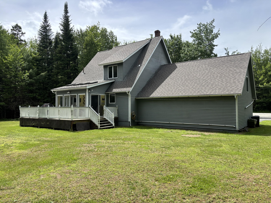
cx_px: 136
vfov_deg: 53.1
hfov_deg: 67.3
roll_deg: +0.0
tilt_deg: +1.8
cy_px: 102
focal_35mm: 26
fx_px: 204
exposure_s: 1/2242
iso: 50
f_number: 1.6
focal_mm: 5.96
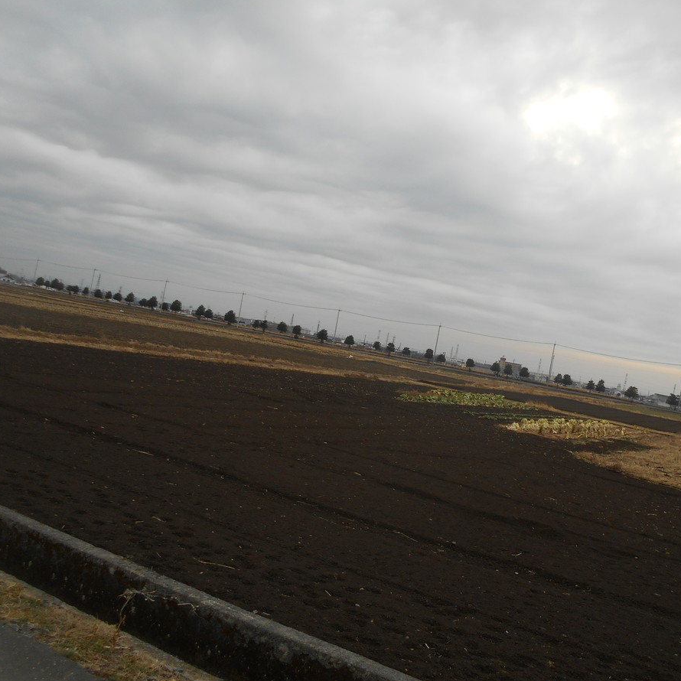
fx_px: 690
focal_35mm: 31
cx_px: 390
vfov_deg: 52.5
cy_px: 339
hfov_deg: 52.3
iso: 80
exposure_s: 1/250
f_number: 3.2
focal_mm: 4.6
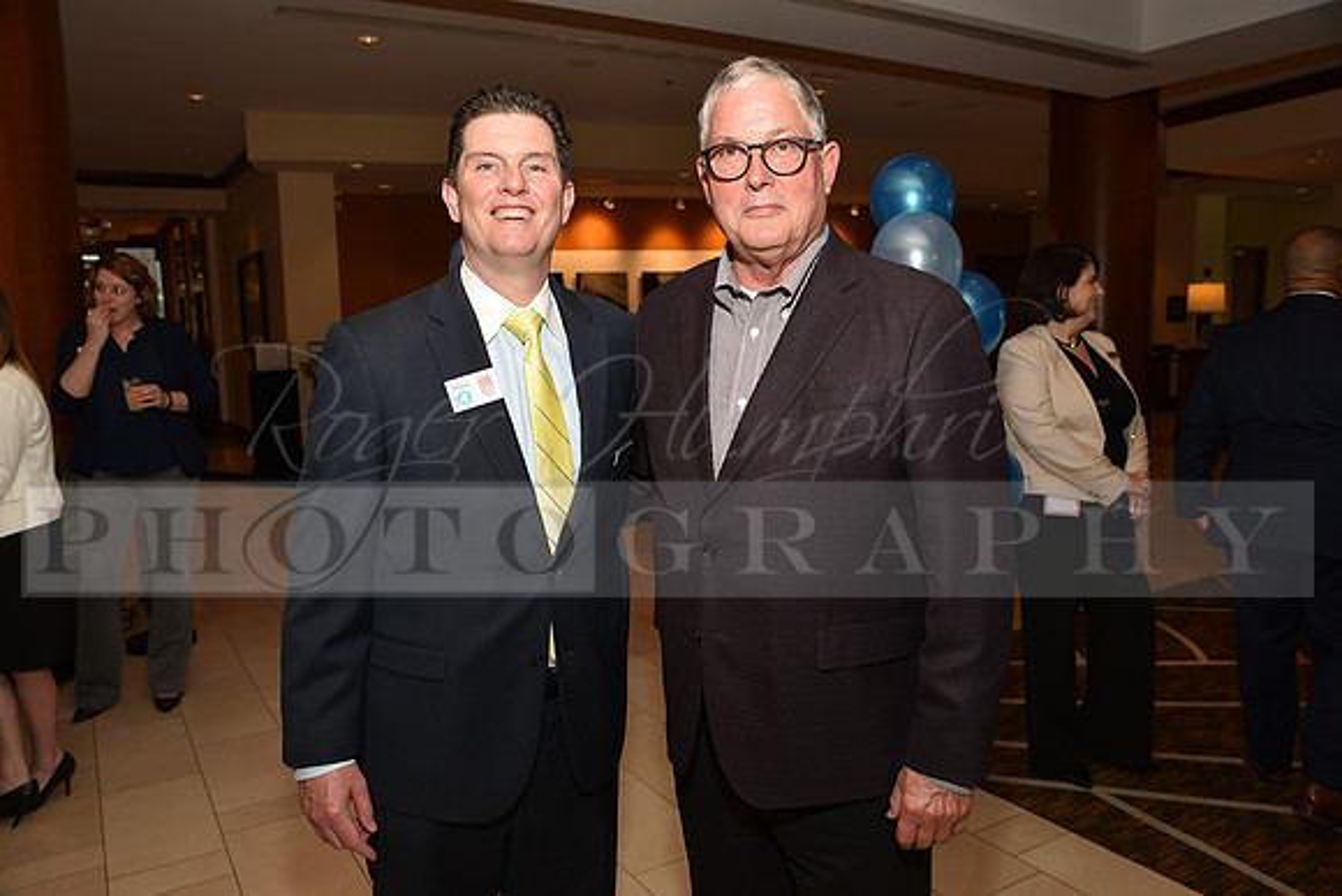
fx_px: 1081
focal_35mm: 29
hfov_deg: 63.6
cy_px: 448
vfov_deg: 45.0
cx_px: 671
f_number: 5
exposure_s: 1/60
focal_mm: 29
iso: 200
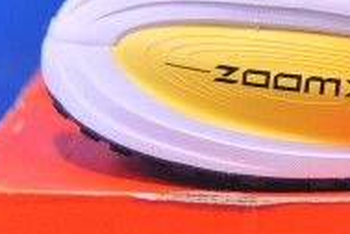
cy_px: -196
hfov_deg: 6.4
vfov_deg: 4.3
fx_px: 3082
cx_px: 570
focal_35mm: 317
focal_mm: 50
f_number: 2.2
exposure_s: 1/320
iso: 250
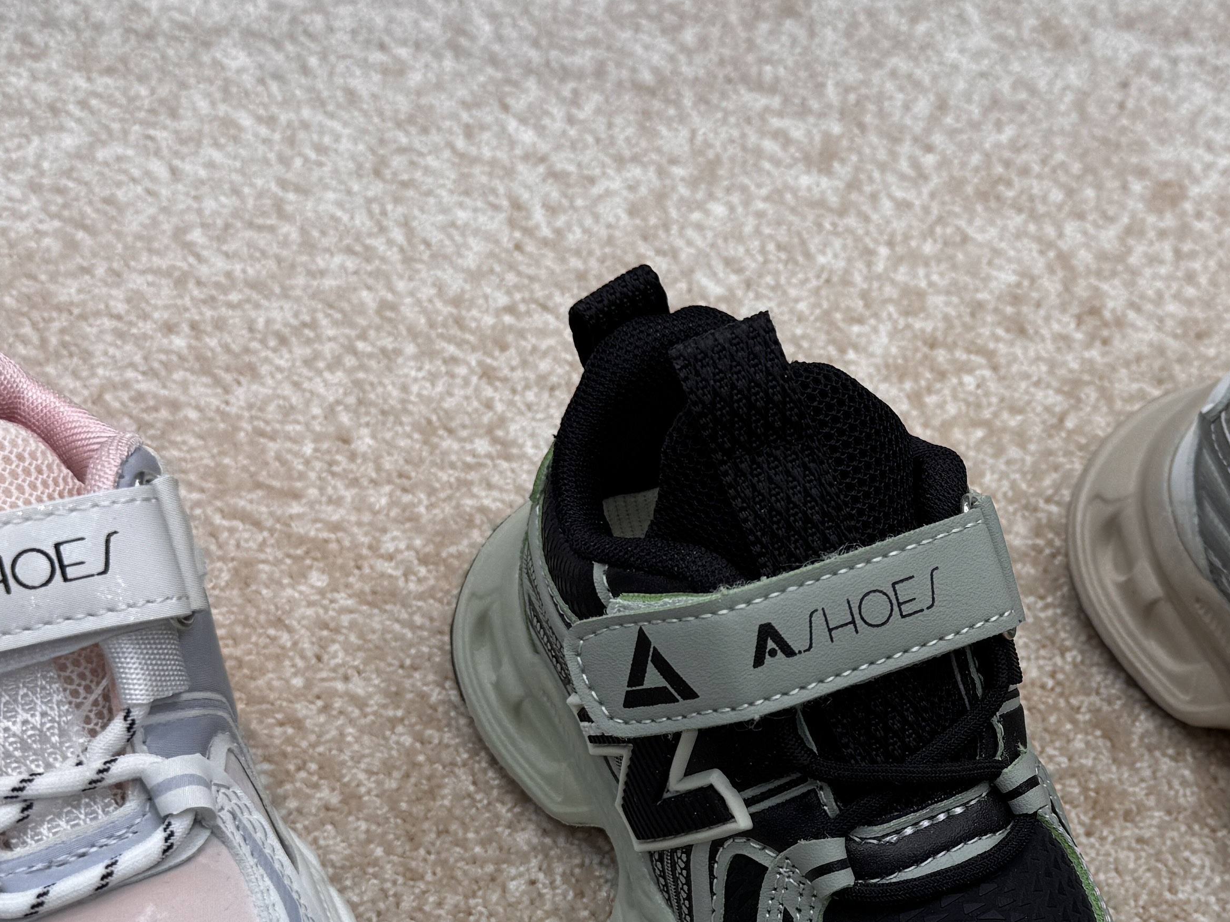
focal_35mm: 59
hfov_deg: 32.1
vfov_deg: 24.5
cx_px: 909
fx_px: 2096
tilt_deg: -50.9
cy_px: 726
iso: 80
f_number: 1.78
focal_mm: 6.76
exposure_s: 1/558
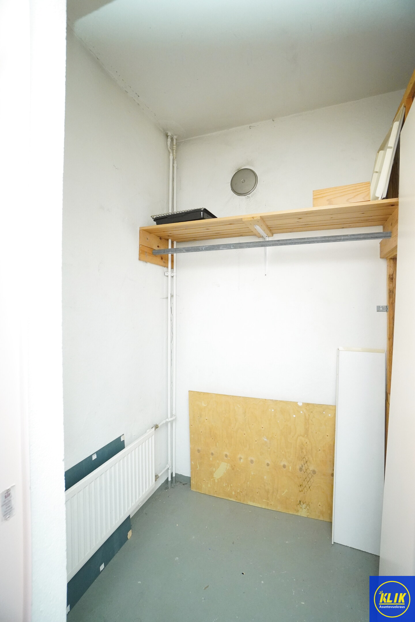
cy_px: 311
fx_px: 259
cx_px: 208
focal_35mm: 15
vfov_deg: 100.4
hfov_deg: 77.3
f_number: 4
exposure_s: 1/30
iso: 4000
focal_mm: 10
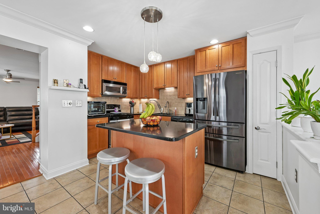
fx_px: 124
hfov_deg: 104.3
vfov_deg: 81.2
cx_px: 160
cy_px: 107
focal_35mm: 14
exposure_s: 1/8
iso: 400
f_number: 11
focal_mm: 14
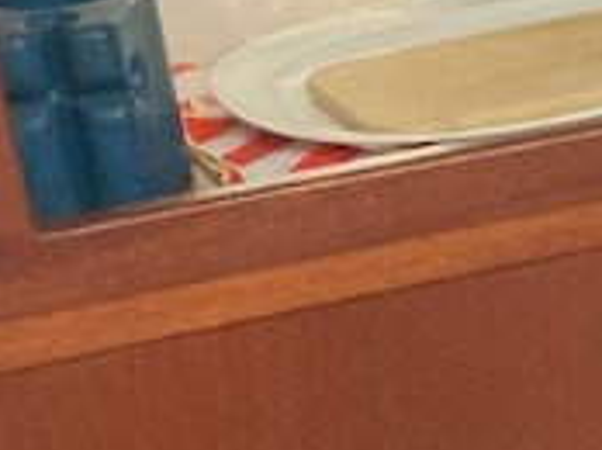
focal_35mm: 165
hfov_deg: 11.0
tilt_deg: -27.8
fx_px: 2866
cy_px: 616
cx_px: 1159
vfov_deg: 8.8
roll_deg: +2.3
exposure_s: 1/38
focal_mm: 3.99
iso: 400
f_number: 1.8
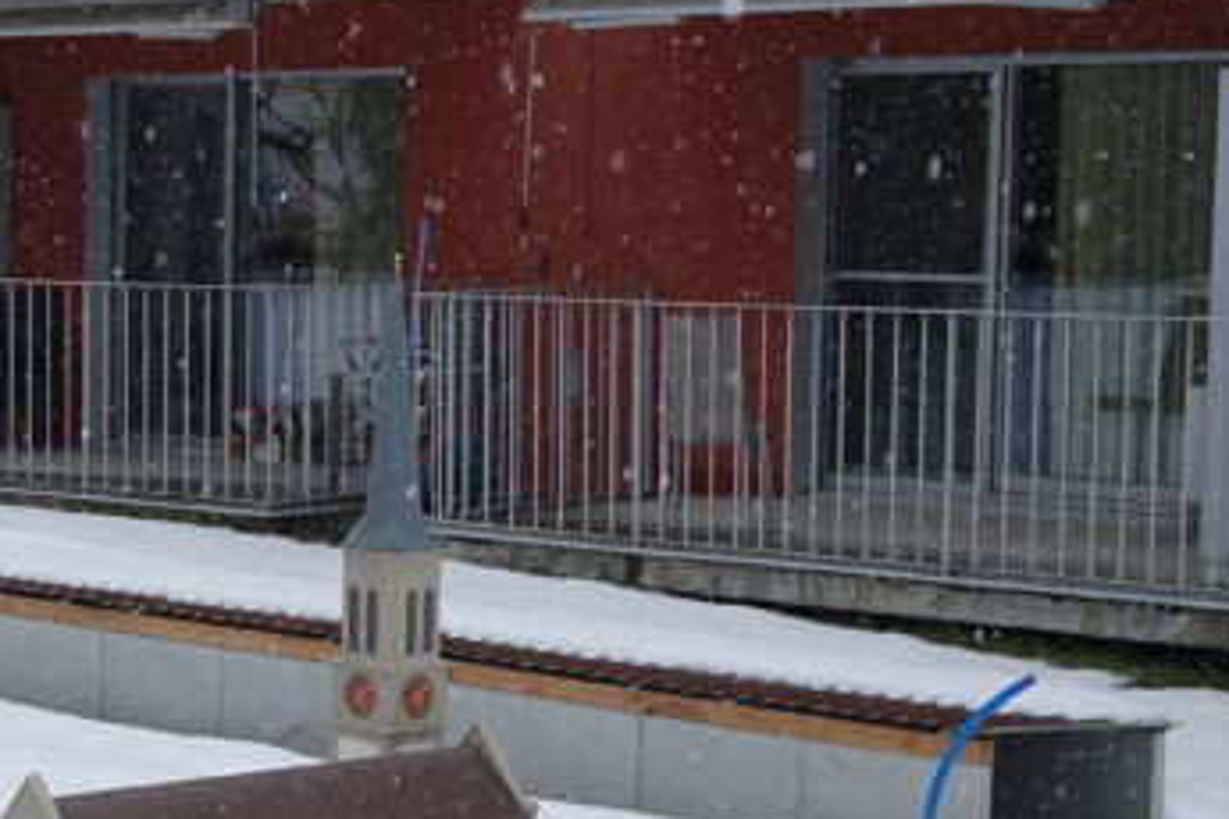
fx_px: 3653
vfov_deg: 12.8
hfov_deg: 18.3
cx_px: -175
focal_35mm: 107
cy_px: 568
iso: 125
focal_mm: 13.1
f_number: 4
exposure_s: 1/500
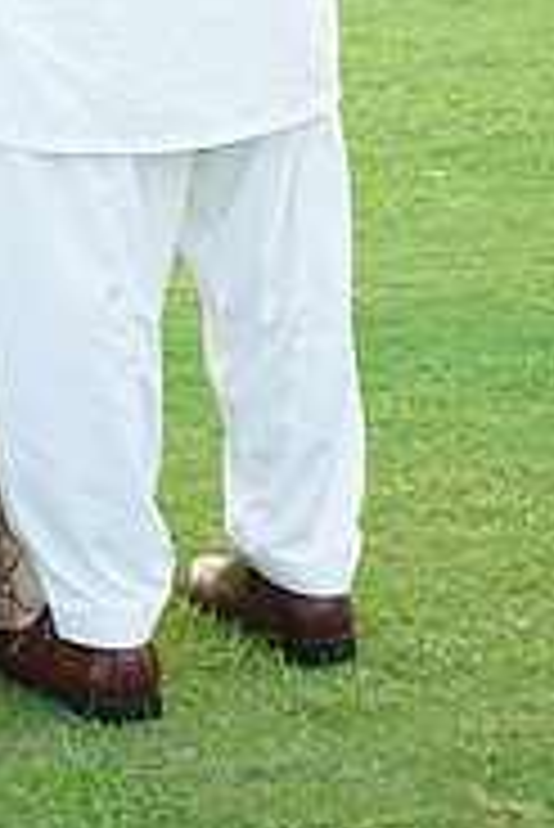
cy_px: -288
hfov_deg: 9.1
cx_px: -155
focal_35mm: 148
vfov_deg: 13.3
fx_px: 3410
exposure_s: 1/200
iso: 320
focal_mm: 47
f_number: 4
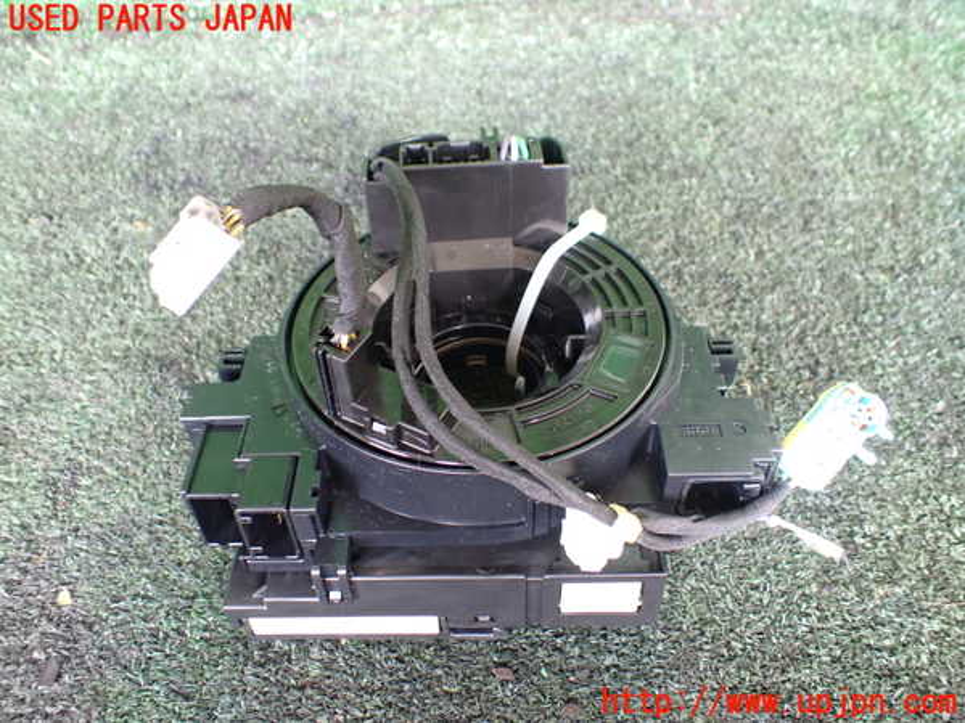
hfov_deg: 60.0
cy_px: 362
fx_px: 836
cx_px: 482
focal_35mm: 30
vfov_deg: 46.8
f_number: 2.3
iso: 800
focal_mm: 5.4
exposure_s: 1/100
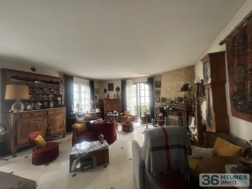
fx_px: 95
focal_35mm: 13
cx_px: 126
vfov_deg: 89.9
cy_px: 94
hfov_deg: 106.2
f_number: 1.8
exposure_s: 1/99
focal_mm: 1.57
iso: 100
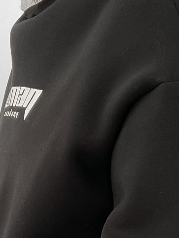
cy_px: 305
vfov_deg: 19.0
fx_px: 661
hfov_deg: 15.4
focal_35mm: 96
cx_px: 64
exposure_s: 1/120
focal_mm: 3
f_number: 1.8
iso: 64
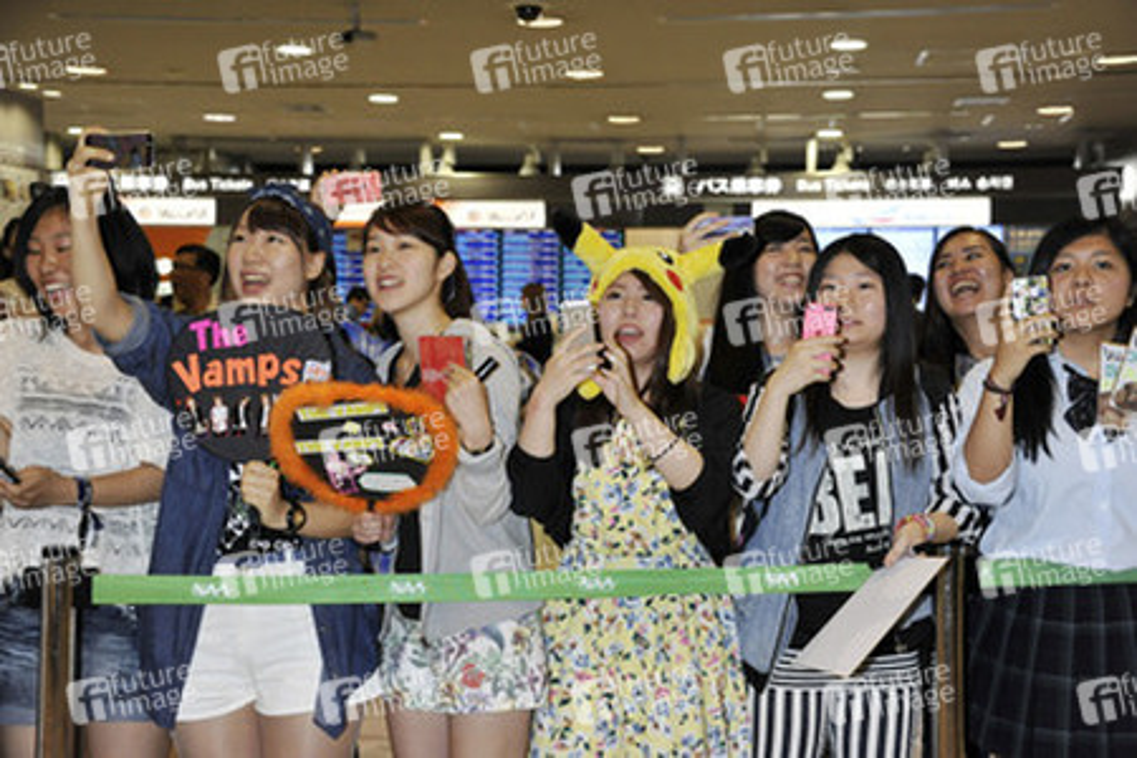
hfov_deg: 34.5
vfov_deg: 23.4
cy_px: 379
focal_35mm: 58
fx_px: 1832
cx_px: 568
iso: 2000
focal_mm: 58
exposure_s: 1/200
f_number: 5.6
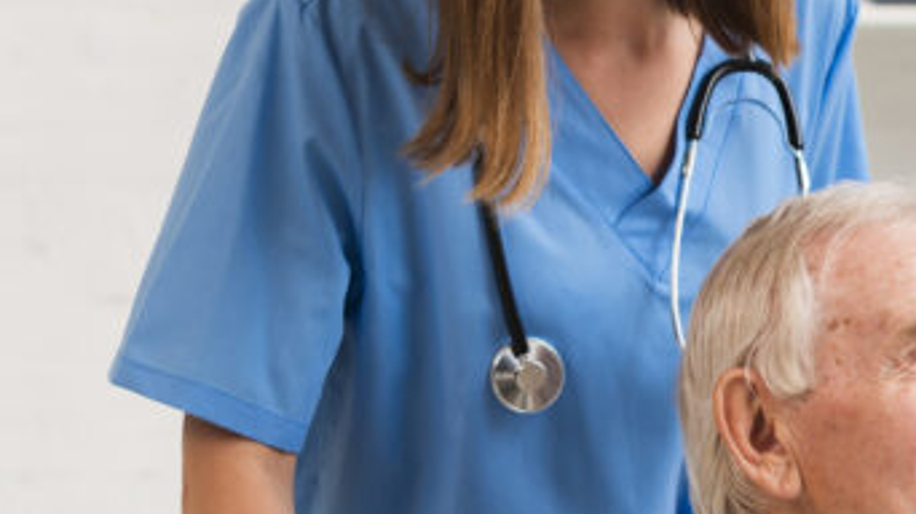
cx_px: 1136
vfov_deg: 7.7
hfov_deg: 13.3
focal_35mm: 157
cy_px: 478
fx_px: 3812
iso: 250
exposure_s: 1/160
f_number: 3.5
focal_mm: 50
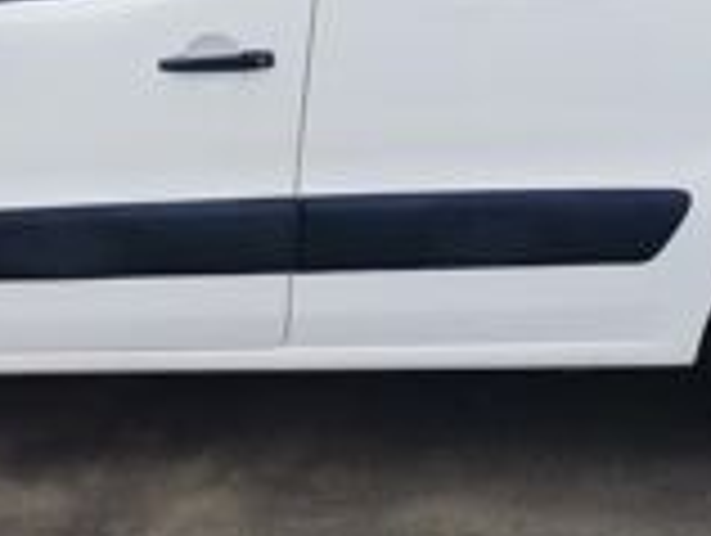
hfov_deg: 23.7
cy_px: 149
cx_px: 238
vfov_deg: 18.0
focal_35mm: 82
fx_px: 1687
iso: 50
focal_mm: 5.56
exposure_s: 1/1195
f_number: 1.6
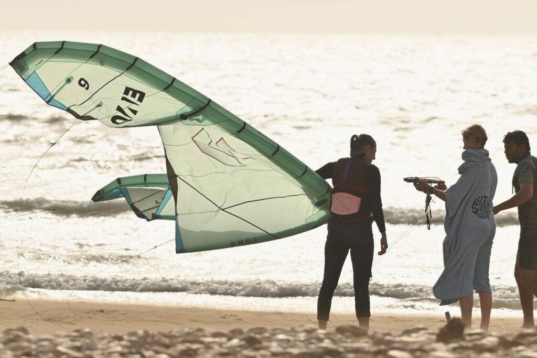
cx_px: 268
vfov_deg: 6.9
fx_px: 2984
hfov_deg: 10.3
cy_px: 179
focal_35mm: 200
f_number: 5.6
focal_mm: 200
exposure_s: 1/3000
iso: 200
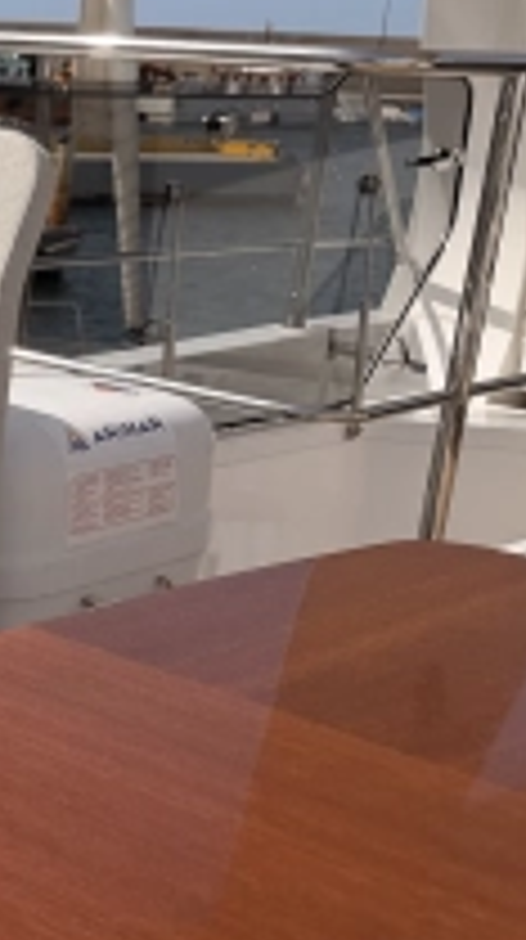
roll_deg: -1.8
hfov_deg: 13.7
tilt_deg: -12.4
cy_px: 425
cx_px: -638
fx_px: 1717
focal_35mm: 69
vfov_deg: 30.6
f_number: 1.78
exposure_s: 1/9091
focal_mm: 6.76
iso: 80
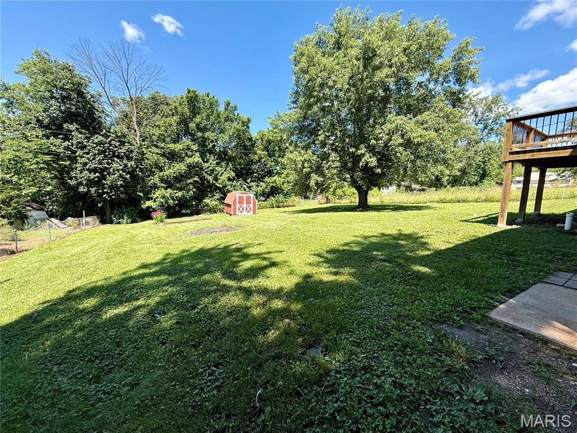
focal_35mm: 14
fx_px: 233
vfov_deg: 85.7
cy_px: 216
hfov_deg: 102.1
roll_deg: -1.4
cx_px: 288
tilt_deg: -6.5
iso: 50
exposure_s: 1/574
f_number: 2.2
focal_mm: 2.22
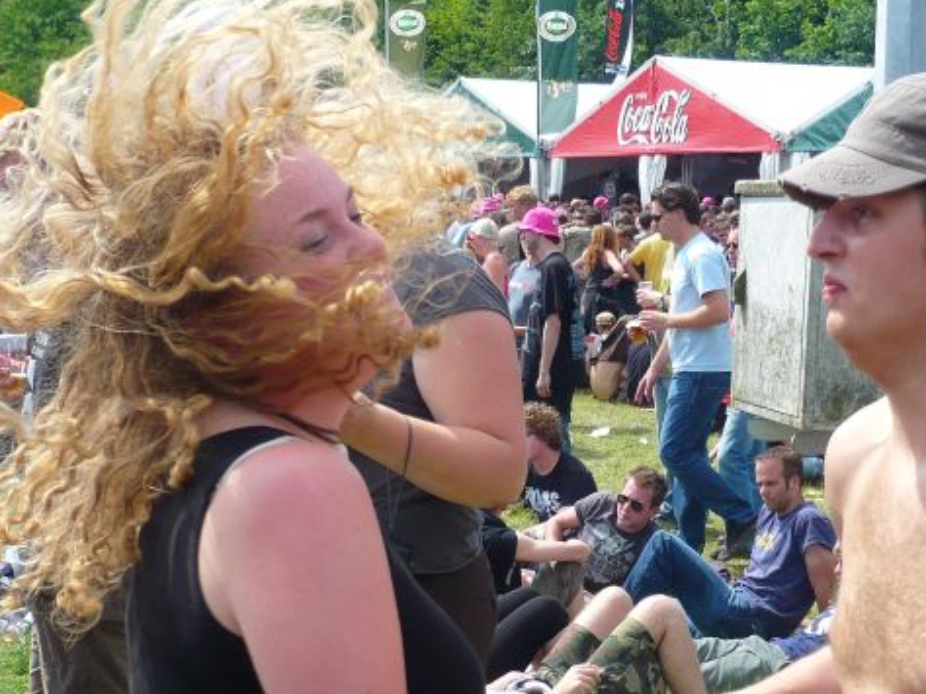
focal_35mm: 76
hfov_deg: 25.5
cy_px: 547
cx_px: 641
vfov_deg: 19.2
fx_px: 2032
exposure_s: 1/500
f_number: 3.5
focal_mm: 7.4
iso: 100
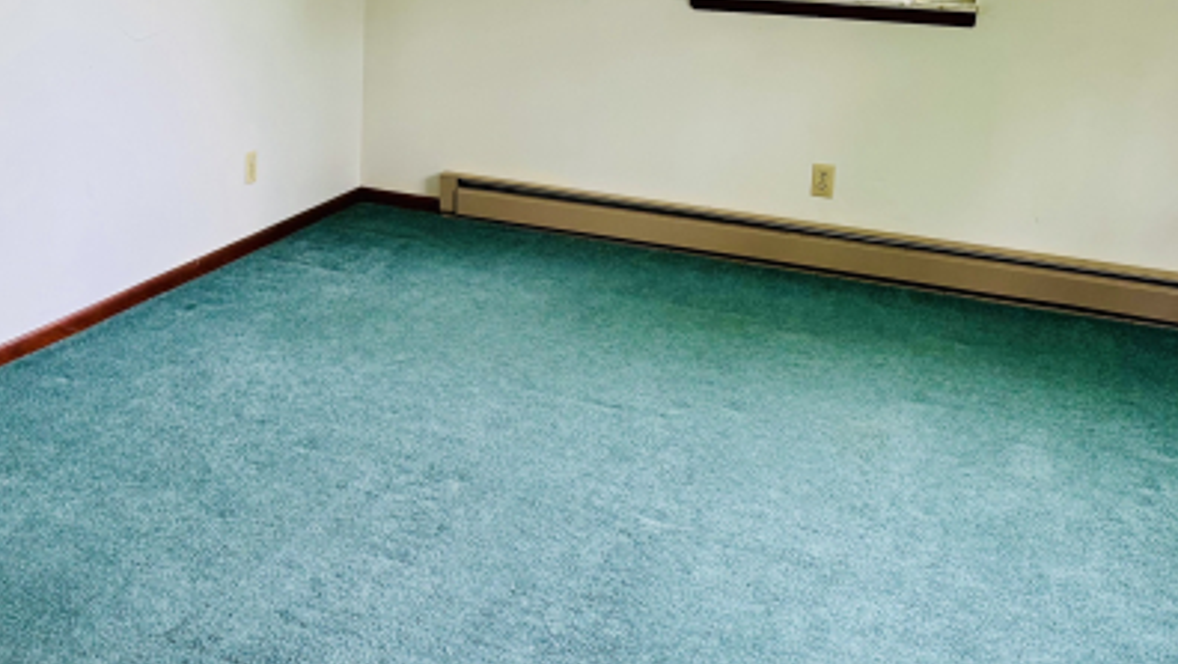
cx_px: 335
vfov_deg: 26.7
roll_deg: -1.4
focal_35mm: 44
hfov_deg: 45.2
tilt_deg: -13.1
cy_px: 155
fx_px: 1375
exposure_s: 1/120
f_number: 1.78
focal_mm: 6.76
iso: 125
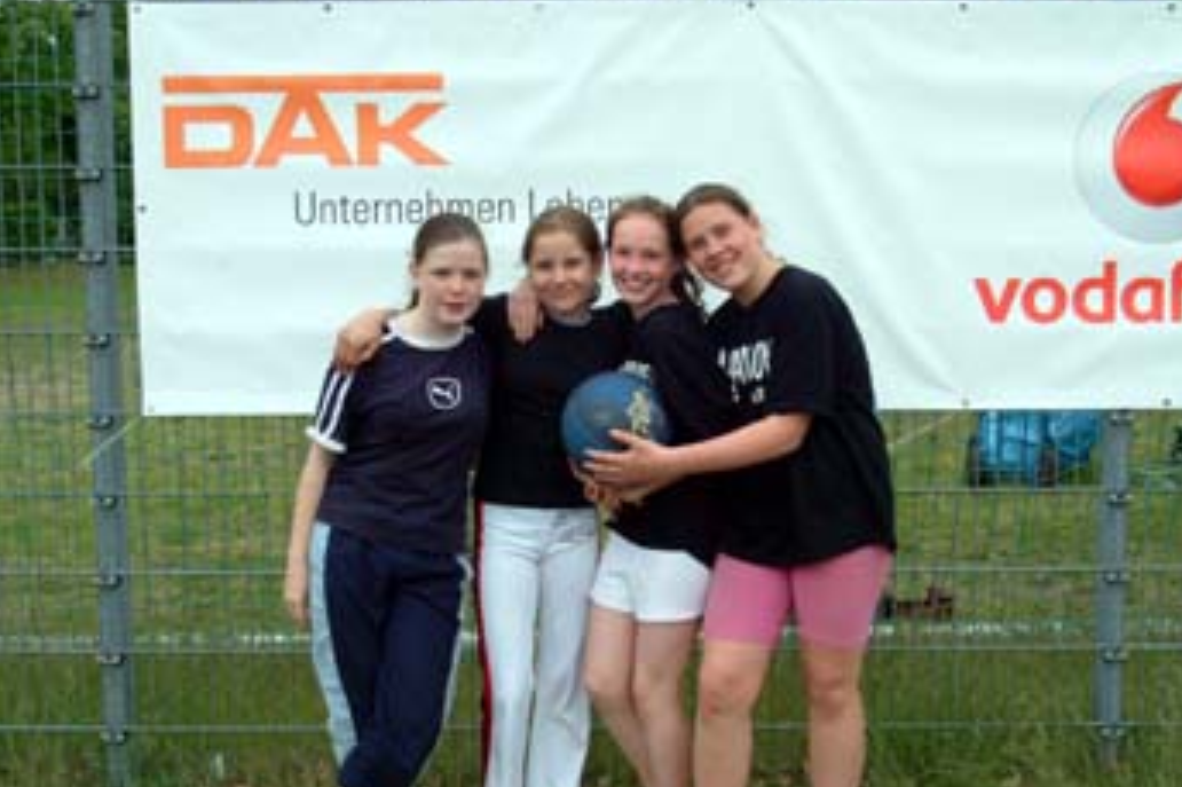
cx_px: 653
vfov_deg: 26.4
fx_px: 1674
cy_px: 464
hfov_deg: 38.9
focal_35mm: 51
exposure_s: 1/250
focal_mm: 26
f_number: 8
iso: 400
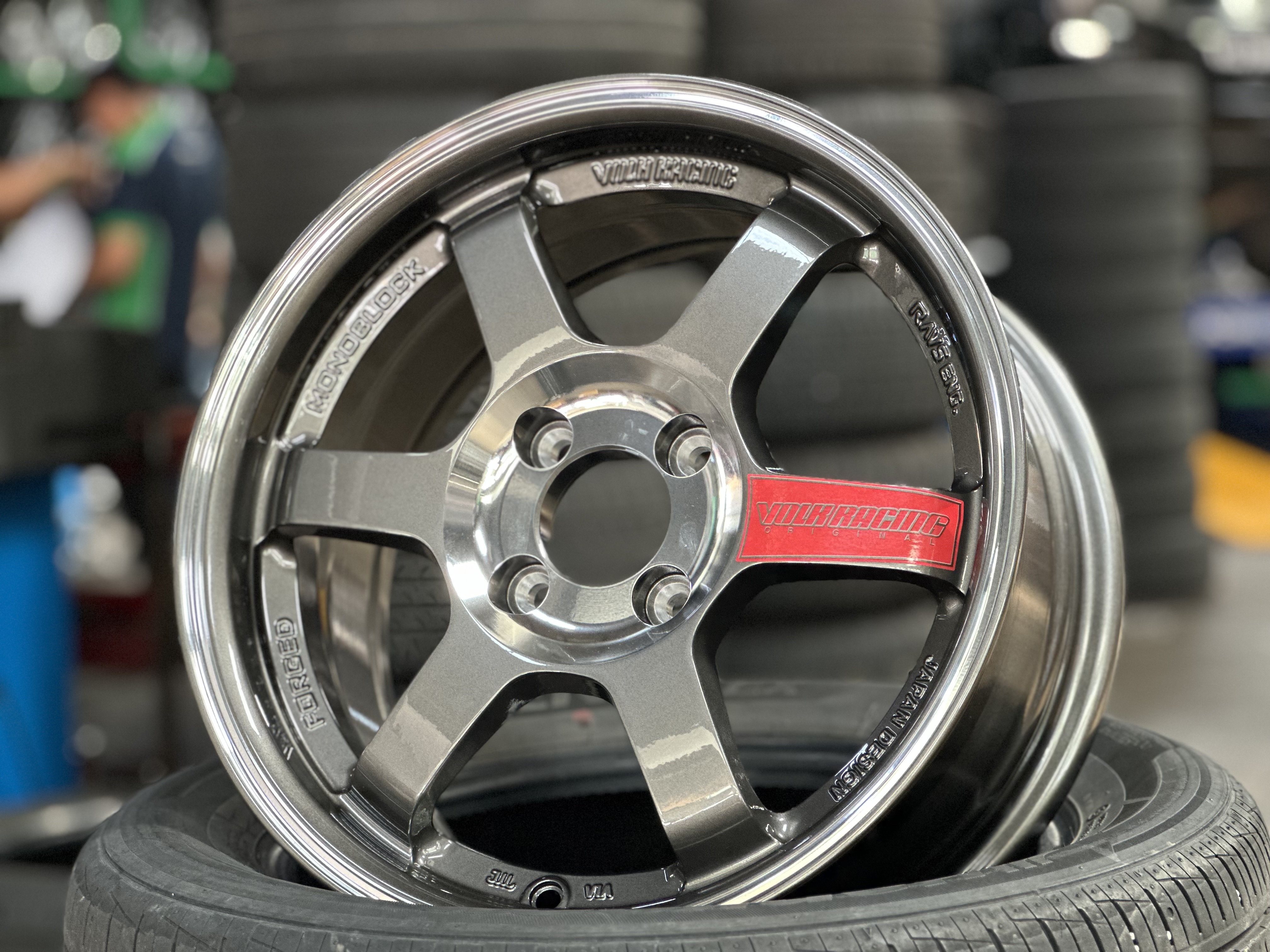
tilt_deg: -3.3
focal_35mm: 77
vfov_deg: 19.1
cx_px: 635
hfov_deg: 25.3
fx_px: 2825
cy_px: 476
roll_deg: +1.5
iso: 320
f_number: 2.8
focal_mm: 9
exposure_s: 1/40
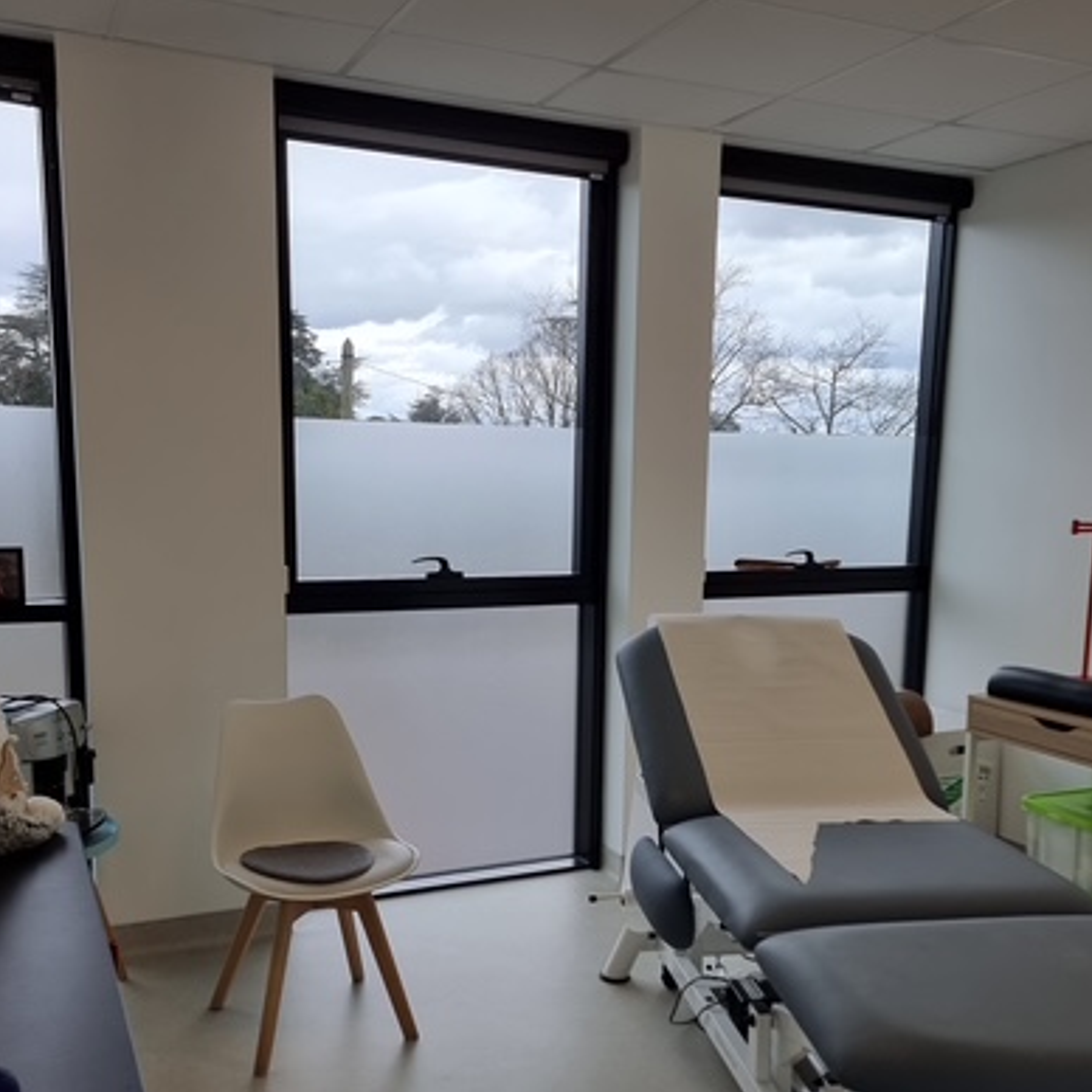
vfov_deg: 47.0
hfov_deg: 47.2
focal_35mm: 35
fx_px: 1249
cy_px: 642
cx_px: 552
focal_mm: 6.7
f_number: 1.8
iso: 50
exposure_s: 1/167
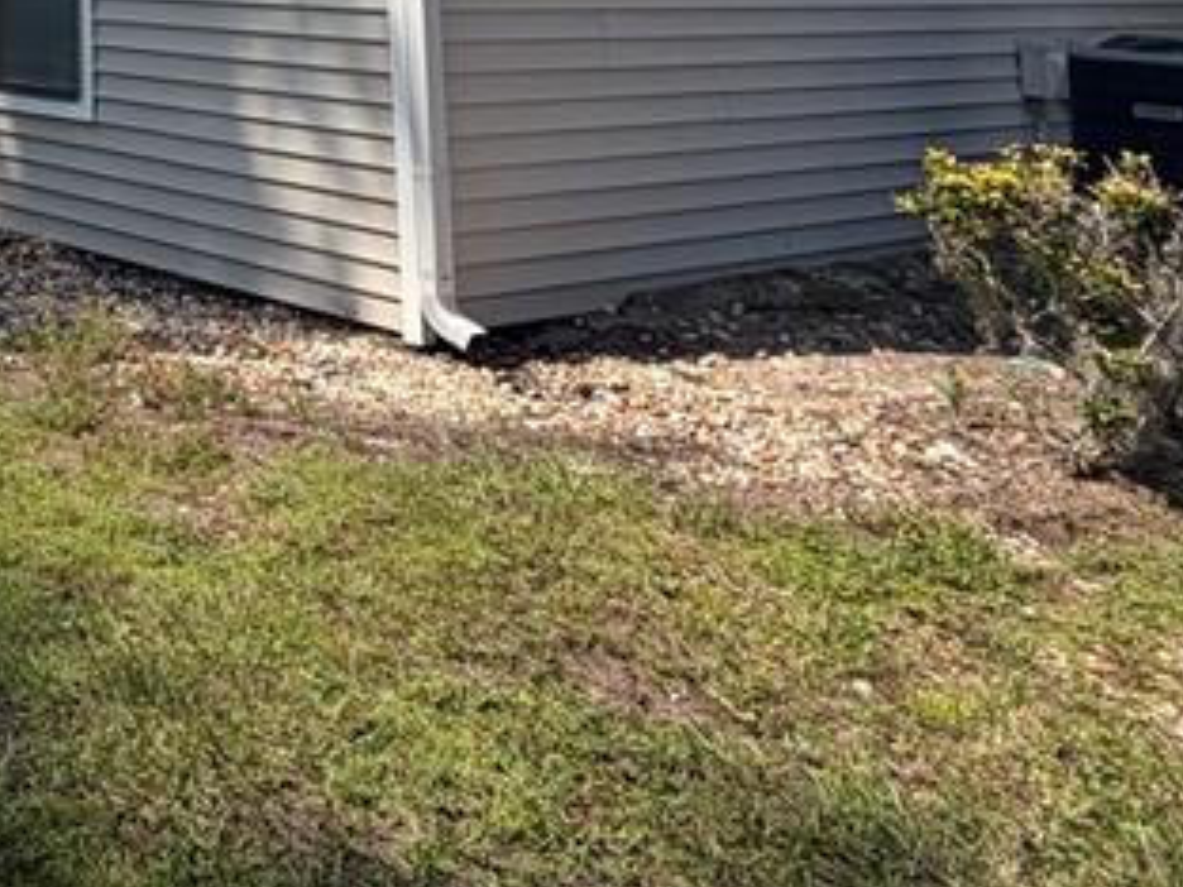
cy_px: -265
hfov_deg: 32.2
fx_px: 1572
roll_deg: +0.4
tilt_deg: +6.7
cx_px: -318
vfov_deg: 26.7
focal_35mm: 46
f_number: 2.2
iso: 20
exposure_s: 1/1017
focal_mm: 2.22
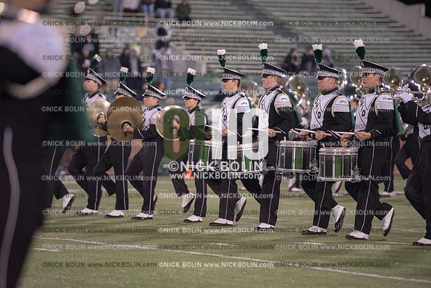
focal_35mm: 200
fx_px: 2395
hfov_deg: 10.3
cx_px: 216
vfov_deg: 6.9
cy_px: 144
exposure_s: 1/1250
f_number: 3.2
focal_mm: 200
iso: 5000
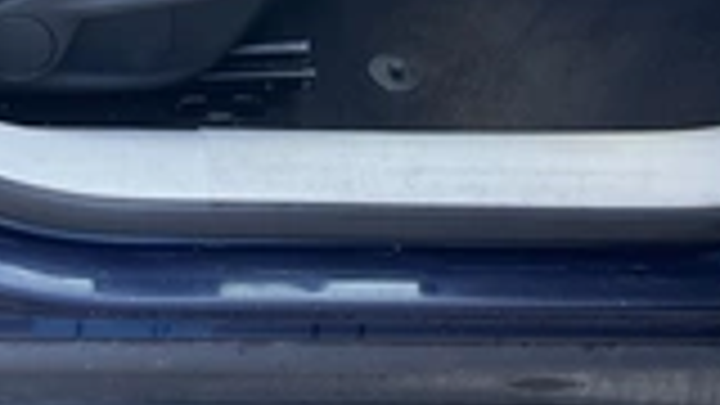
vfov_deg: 14.1
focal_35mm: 79
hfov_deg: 26.3
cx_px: 140
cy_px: -248
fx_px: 1508
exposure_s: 1/122
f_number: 1.8
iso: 25
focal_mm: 3
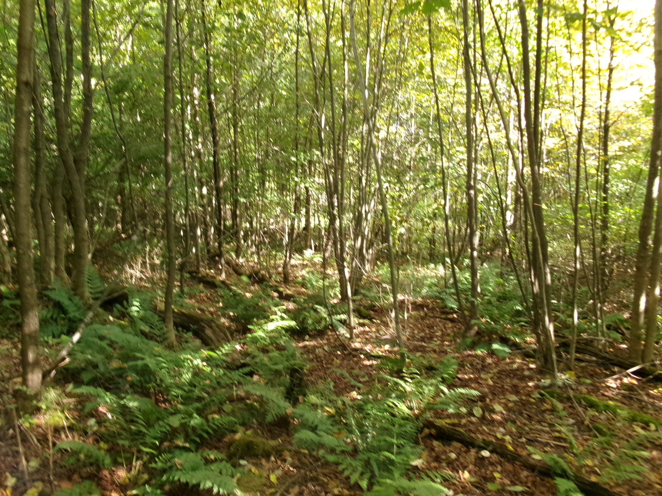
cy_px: 248
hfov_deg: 63.4
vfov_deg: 49.7
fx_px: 535
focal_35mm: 28
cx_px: 331
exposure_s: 1/34
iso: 202
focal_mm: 5.1
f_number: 3.9
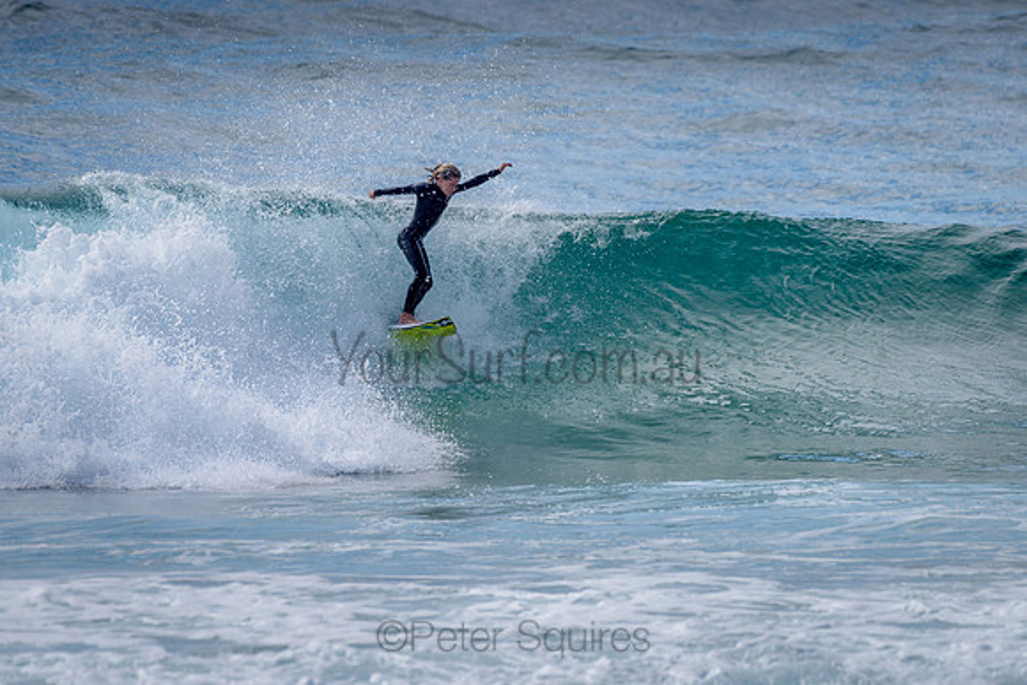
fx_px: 17495
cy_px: 321
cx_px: 455
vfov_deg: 2.2
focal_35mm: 613
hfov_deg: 3.4
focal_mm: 500
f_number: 5.6
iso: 140
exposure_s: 1/2000
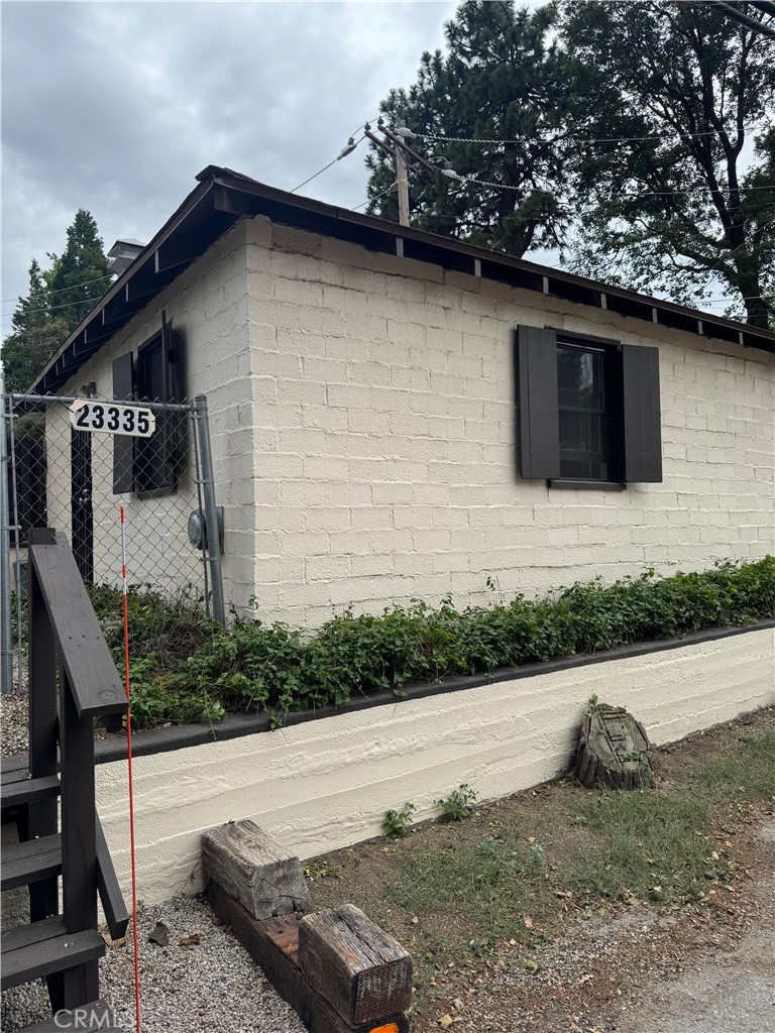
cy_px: 516
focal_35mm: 24
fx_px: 716
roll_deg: +2.7
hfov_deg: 56.8
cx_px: 388
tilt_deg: +2.4
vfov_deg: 71.6
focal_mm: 6.76
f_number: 1.78
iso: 80
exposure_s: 1/2252
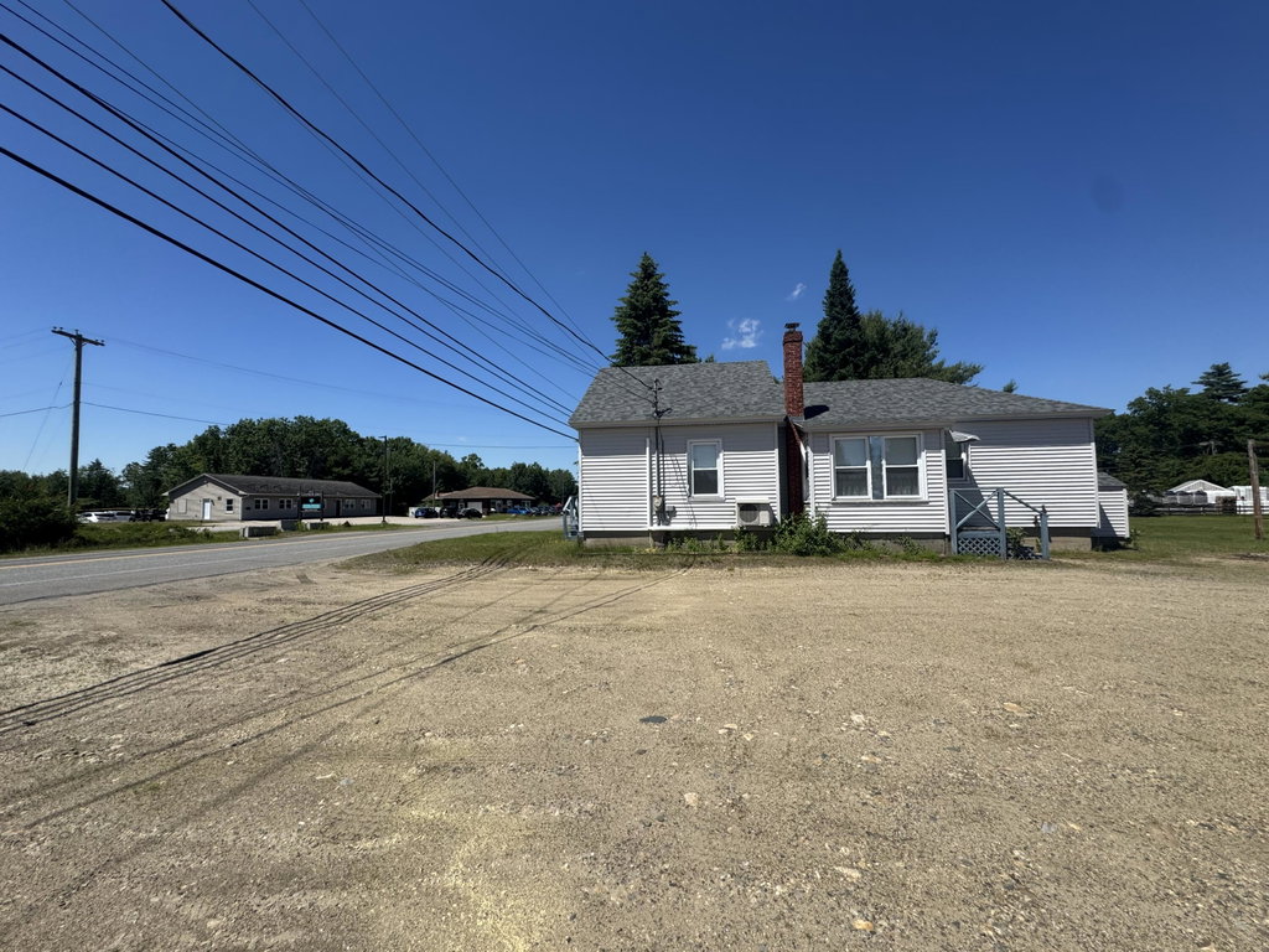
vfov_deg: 85.7
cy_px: 476
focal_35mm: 14
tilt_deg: +1.4
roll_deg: +0.8
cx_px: 634
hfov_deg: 102.1
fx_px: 513
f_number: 2.2
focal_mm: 2.22
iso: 50
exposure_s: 1/2584
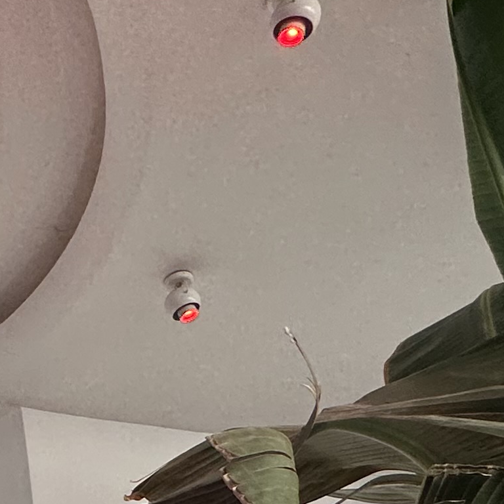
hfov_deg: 21.1
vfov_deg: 23.7
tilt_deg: +24.2
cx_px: -312
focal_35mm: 65
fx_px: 1071
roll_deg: -1.7
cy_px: 637
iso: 80
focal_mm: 2.22
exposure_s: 1/100
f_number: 2.2
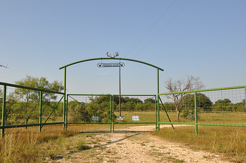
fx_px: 280
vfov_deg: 32.5
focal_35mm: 41
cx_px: 114
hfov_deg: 47.4
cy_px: 76
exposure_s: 1/125
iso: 200
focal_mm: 24
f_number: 11
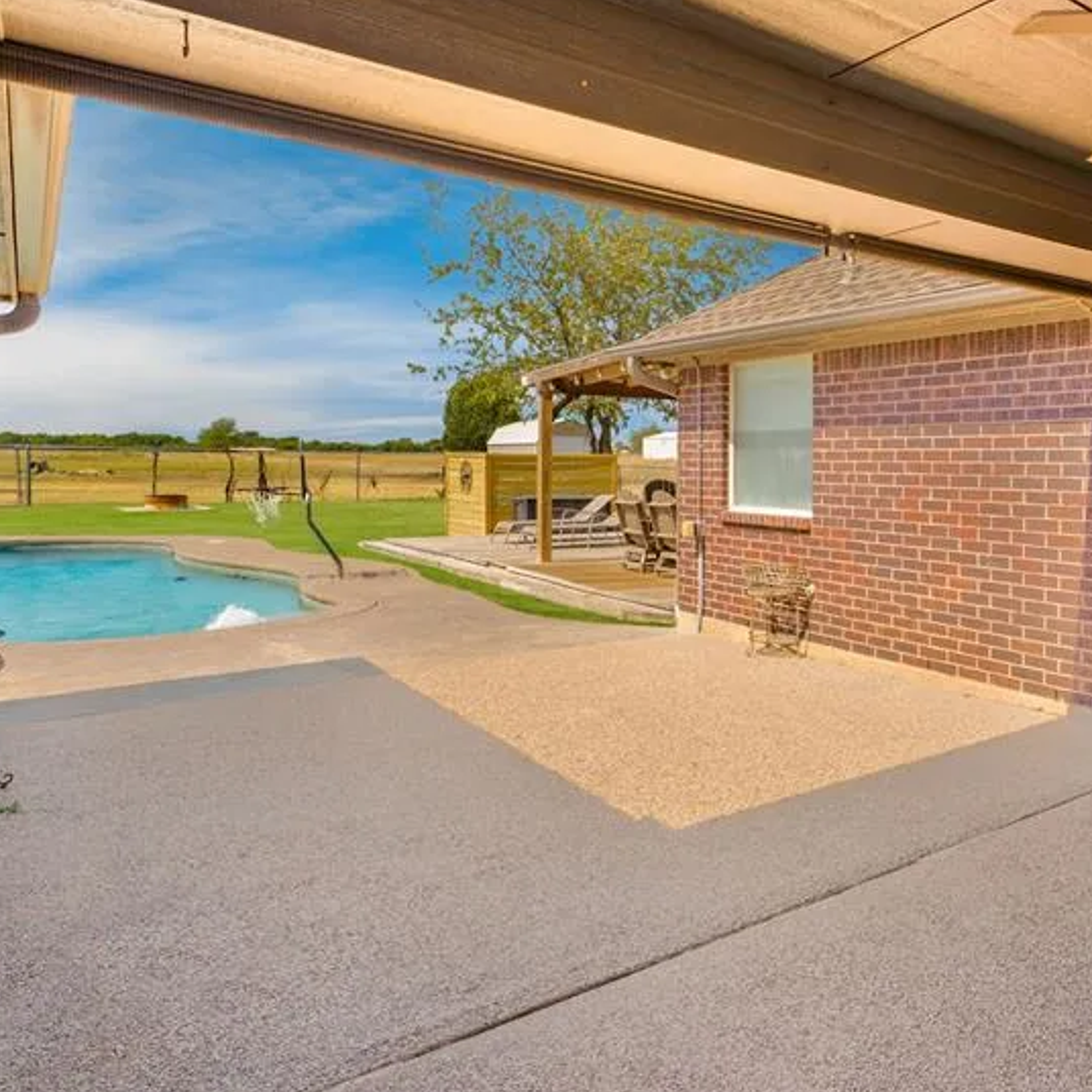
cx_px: 927
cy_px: 482
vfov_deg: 60.8
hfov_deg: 55.1
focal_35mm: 26
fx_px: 928
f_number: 8
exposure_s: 1/100
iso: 80
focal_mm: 16
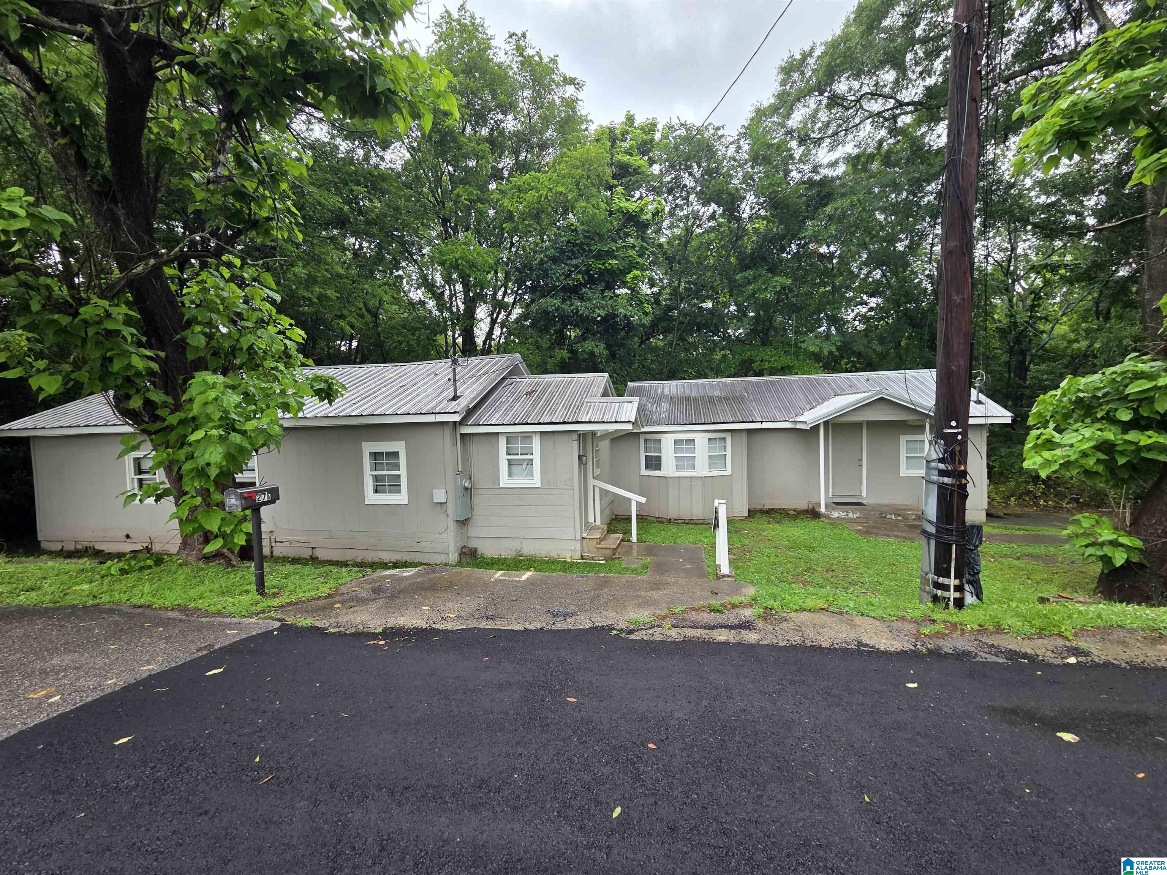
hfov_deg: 106.2
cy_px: 438
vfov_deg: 89.9
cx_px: 584
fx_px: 438
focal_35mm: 13
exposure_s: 1/143
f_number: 2.2
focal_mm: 2.2
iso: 50
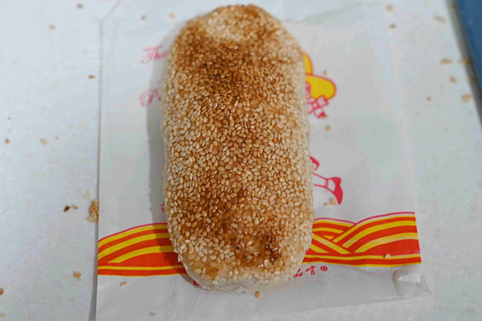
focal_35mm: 75
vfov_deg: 18.2
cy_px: 160
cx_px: 241
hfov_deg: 27.0
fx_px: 1004
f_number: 3.2
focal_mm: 50
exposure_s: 1/200
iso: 800
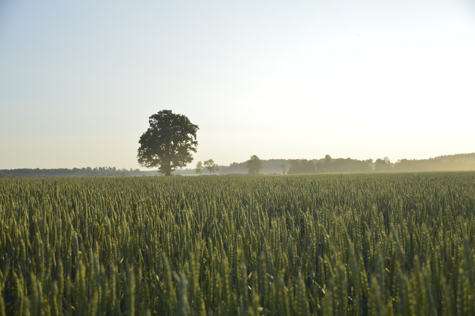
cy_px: 158
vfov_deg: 31.8
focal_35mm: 42
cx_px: 238
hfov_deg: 46.4
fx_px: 554
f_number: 5
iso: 100
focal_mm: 28
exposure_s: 1/640
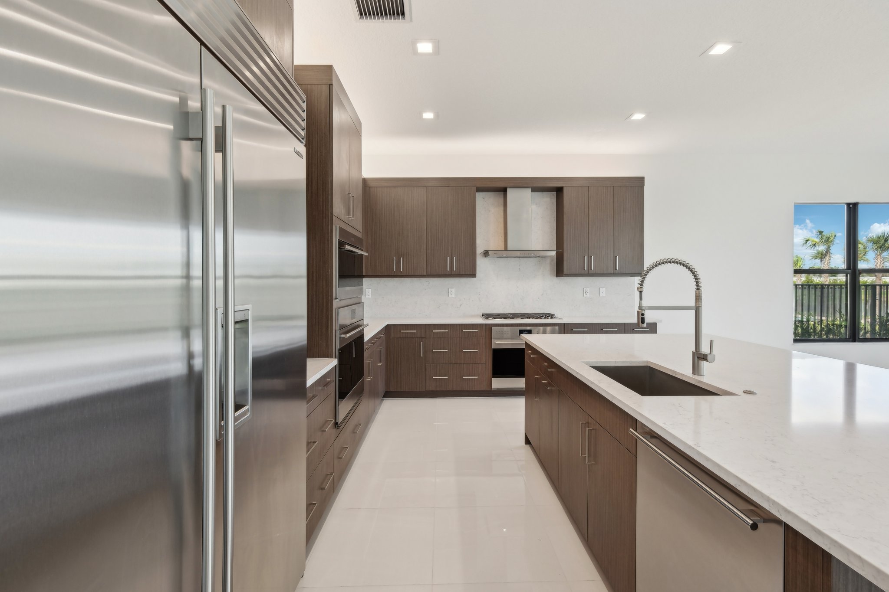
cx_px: 444
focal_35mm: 15
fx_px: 370
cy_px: 296
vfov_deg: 77.3
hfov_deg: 100.4
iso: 400
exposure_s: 1/30
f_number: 8
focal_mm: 10
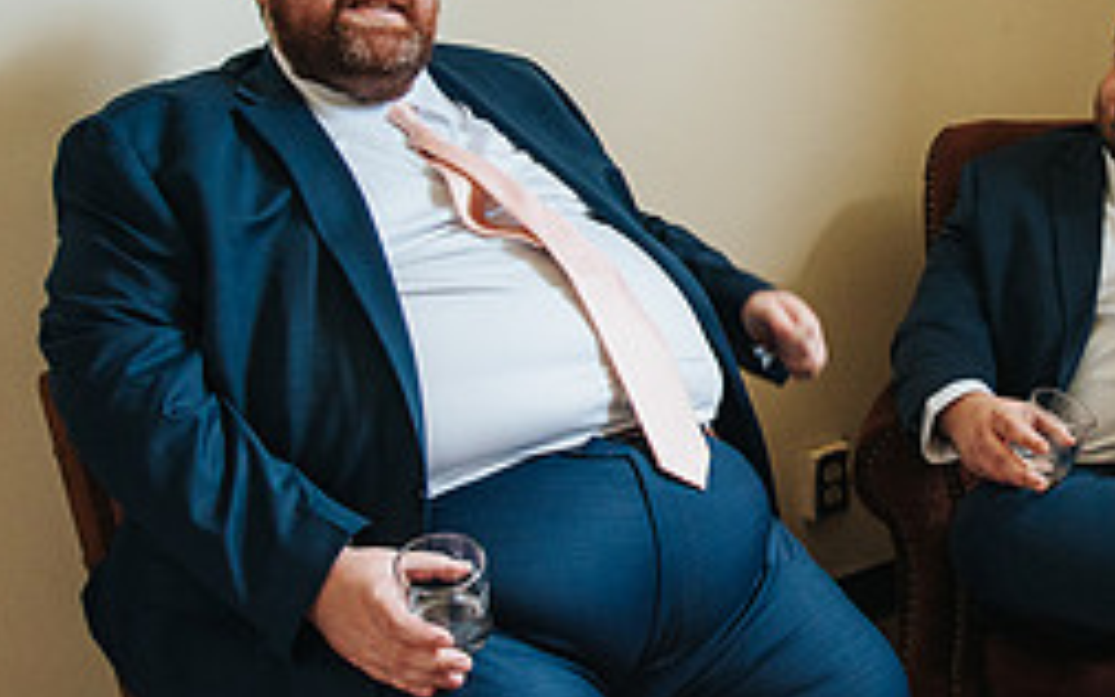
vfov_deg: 22.2
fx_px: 1762
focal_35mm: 58
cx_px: 934
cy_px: 223
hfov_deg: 33.8
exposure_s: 1/200
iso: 1000
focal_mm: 24
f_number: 4
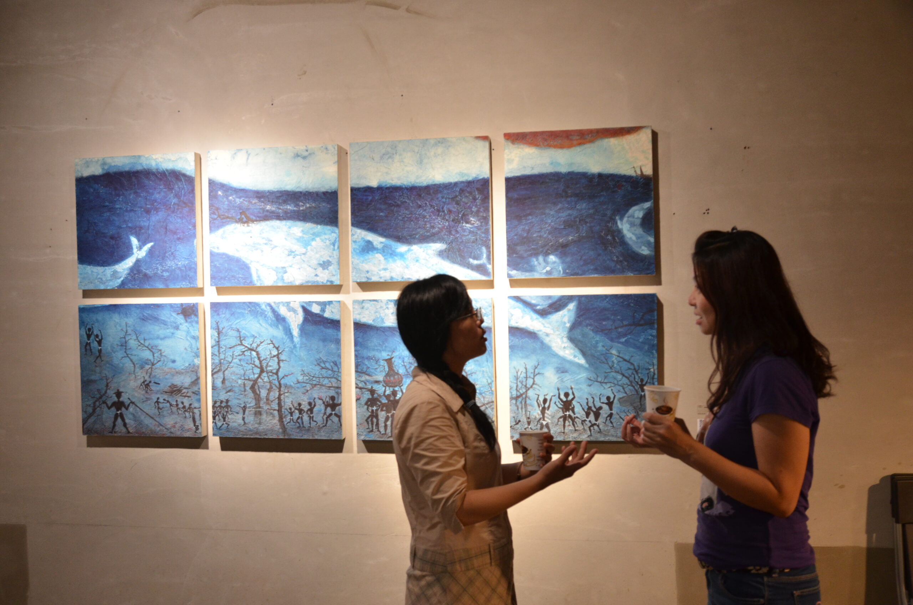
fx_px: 835
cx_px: 456
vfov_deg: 39.8
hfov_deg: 57.3
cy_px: 302
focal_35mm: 33
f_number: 3.5
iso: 800
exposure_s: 1/25
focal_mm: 22
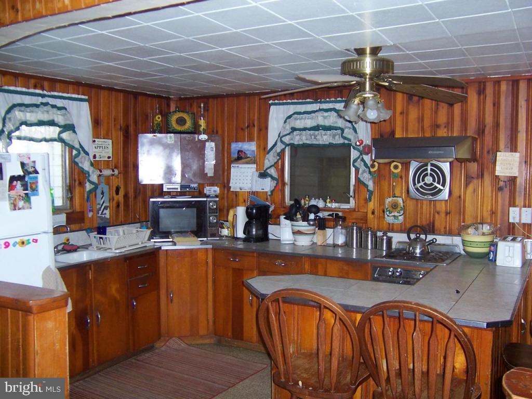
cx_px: 266
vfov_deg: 42.9
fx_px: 507
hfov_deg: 55.4
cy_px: 200
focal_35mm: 33
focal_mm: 5.5
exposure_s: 1/60
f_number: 2.8
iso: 140
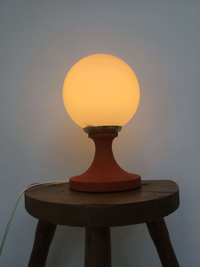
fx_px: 239
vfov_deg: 58.4
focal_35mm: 31
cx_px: 100
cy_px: 134
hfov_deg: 45.4
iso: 25
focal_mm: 3.3
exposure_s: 1/491
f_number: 2.4
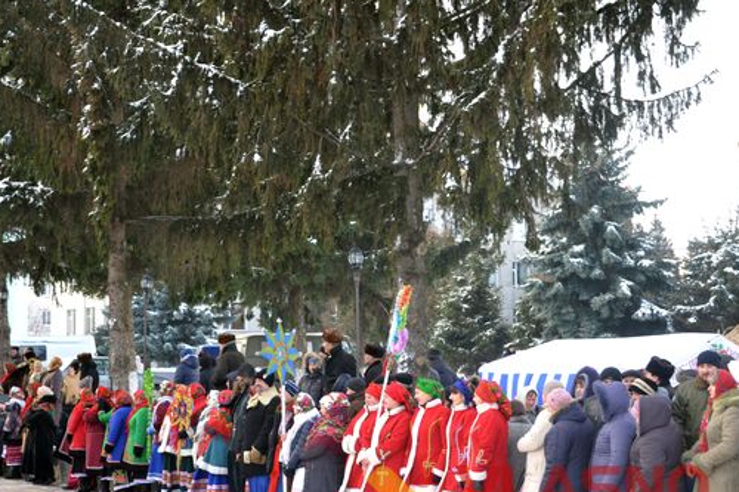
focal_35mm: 72
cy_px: 281
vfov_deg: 18.9
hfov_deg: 28.0
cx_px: 303
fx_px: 1477
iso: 280
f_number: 5.6
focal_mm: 40
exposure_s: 1/125
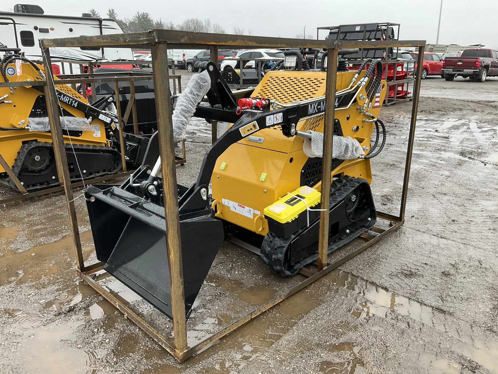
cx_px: 249
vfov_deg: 48.2
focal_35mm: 29
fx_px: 417
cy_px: 187
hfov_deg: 61.7
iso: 25
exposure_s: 1/122
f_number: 1.8
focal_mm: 3
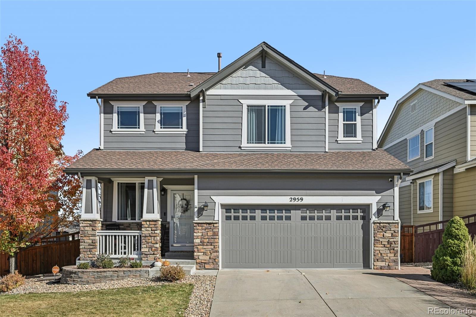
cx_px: 238
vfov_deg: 43.6
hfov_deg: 61.9
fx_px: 397
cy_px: 158
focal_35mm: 30
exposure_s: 1/125
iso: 64
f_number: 8
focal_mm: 30
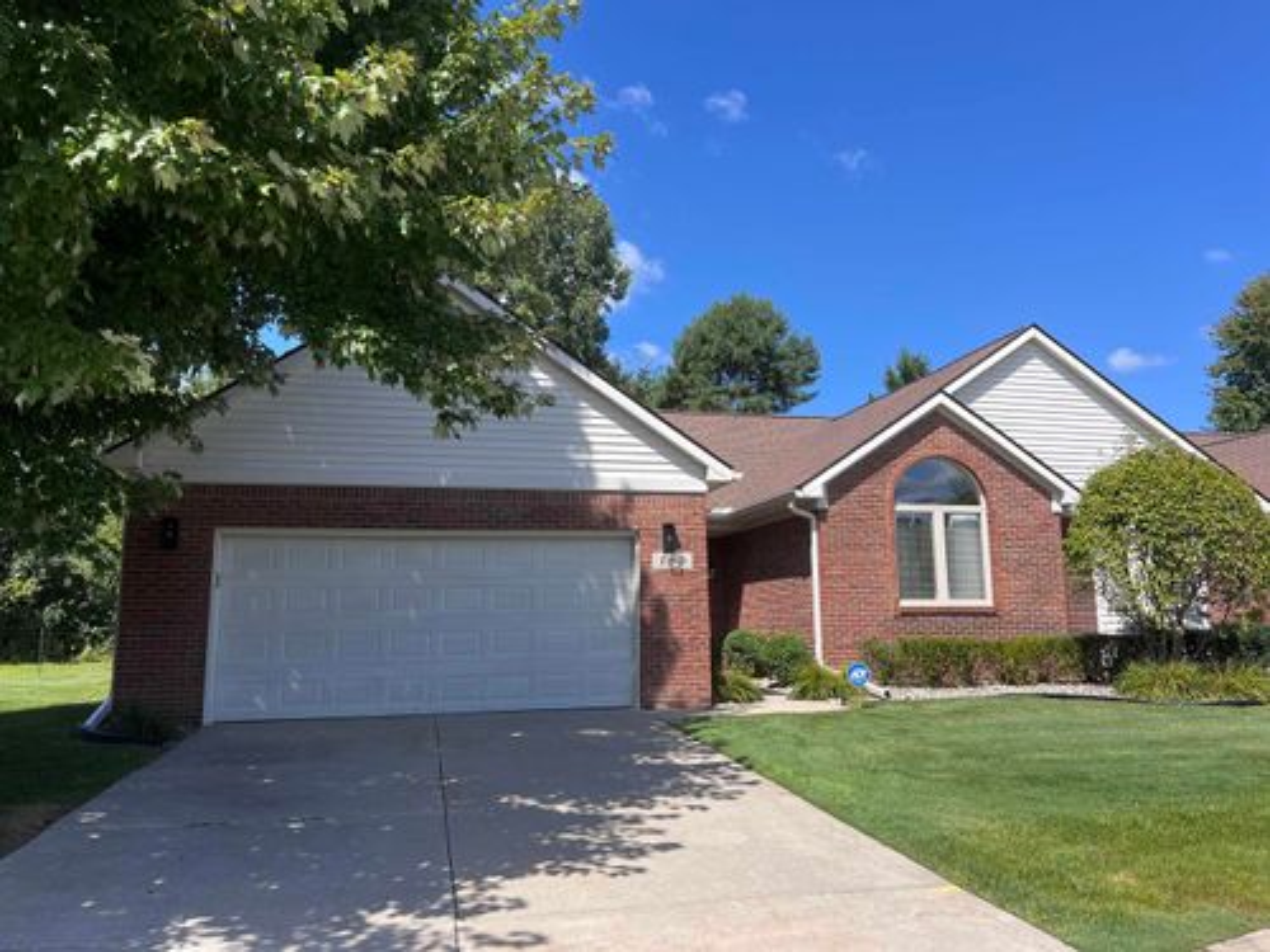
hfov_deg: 67.3
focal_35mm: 26
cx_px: 635
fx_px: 954
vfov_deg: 53.1
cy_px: 476
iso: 50
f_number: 1.5
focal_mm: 5.7
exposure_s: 1/2994
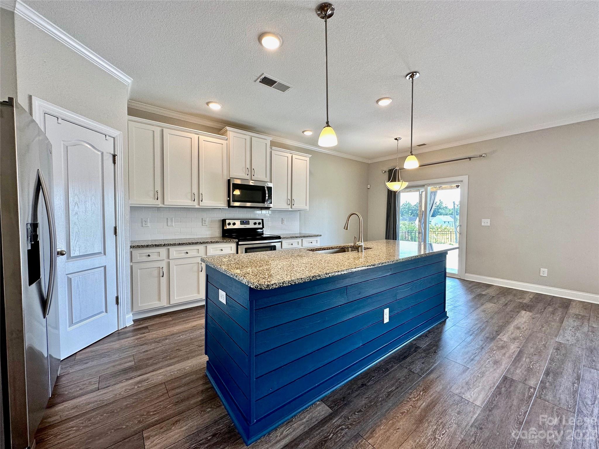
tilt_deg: -1.5
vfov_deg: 85.7
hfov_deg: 102.1
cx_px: 300
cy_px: 224
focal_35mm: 14
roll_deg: -0.6
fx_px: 242
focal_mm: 2.22
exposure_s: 1/120
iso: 100
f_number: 2.2
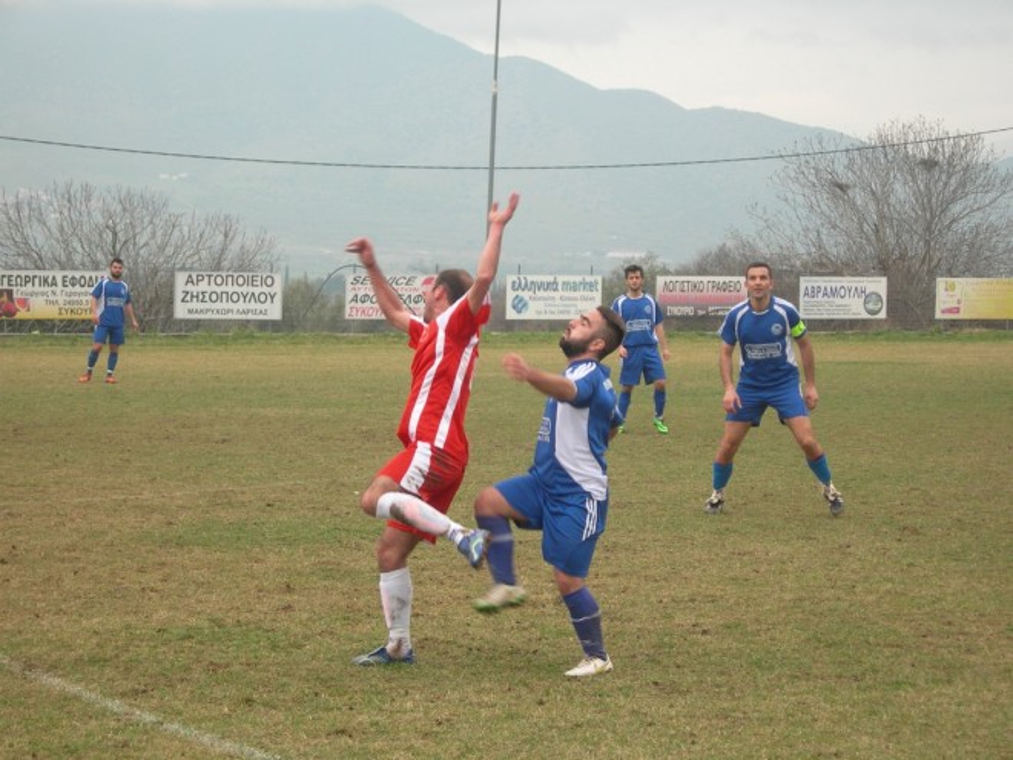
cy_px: 380
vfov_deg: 13.1
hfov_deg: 17.4
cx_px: 506
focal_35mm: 113
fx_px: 3307
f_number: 4.9
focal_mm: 23.4
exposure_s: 1/164
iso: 50
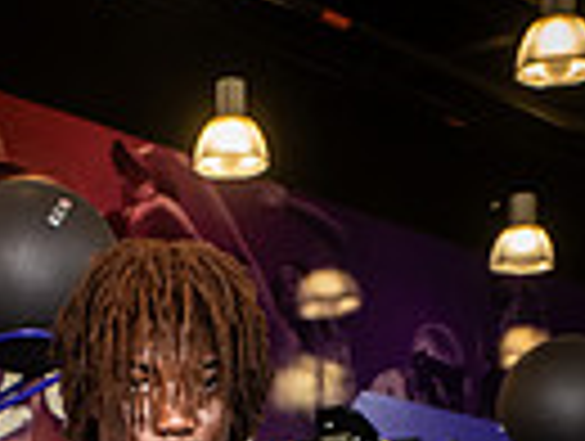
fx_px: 2252
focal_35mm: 133
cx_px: 153
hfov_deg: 14.7
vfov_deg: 10.1
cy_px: 958
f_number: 7.1
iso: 800
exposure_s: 1/250
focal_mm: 40
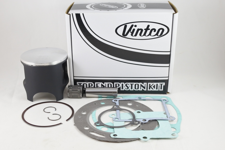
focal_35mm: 42
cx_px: 112
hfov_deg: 46.4
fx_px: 263
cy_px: 75
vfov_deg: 31.9
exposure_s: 1/125
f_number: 4.2
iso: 640
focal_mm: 15.7
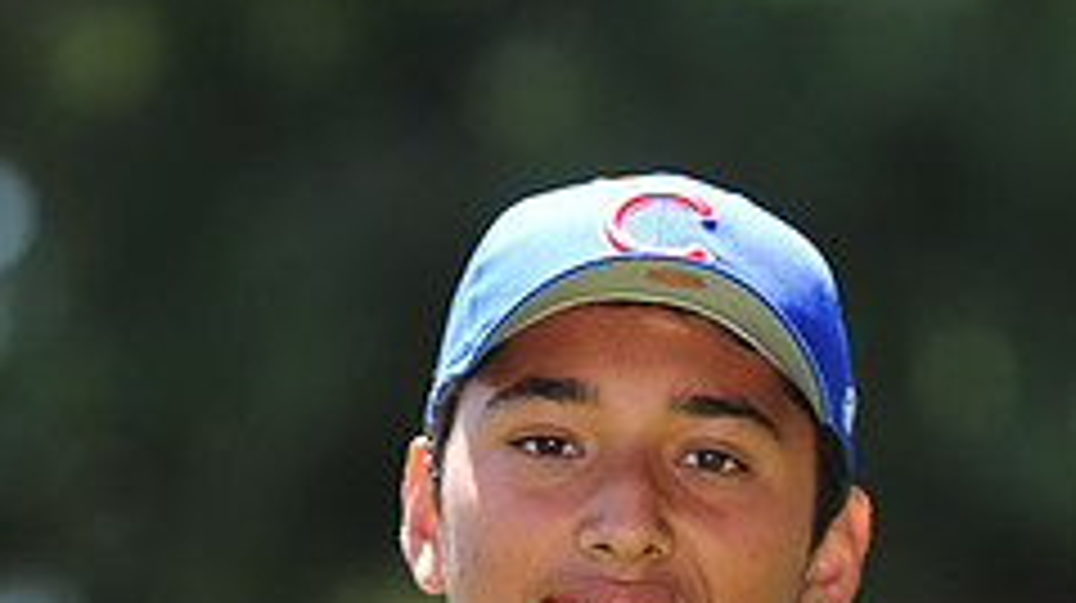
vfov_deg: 2.4
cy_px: 742
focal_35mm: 508
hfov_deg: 4.3
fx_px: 14483
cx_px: 608
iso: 200
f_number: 4.5
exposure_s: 1/500
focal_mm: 200
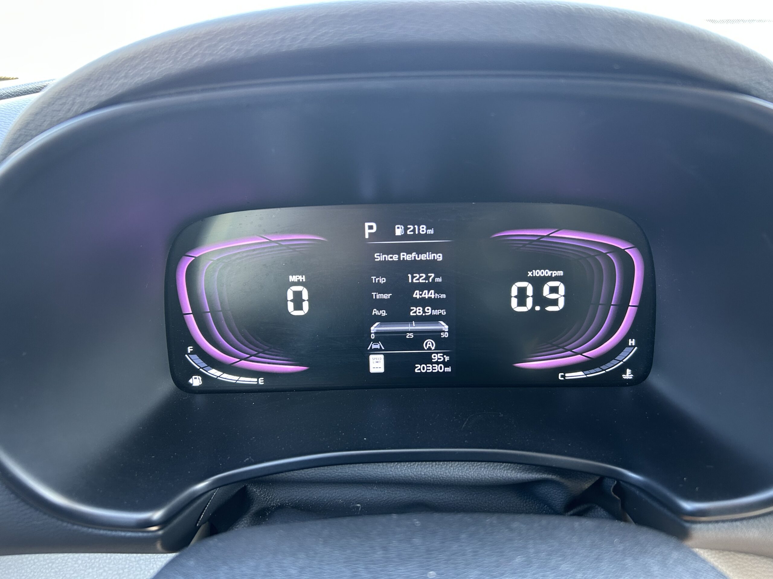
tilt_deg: -28.1
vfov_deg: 53.1
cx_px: 386
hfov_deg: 67.3
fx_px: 581
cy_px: 290
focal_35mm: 26
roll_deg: +1.0
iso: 125
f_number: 1.5
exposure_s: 1/43
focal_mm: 5.7
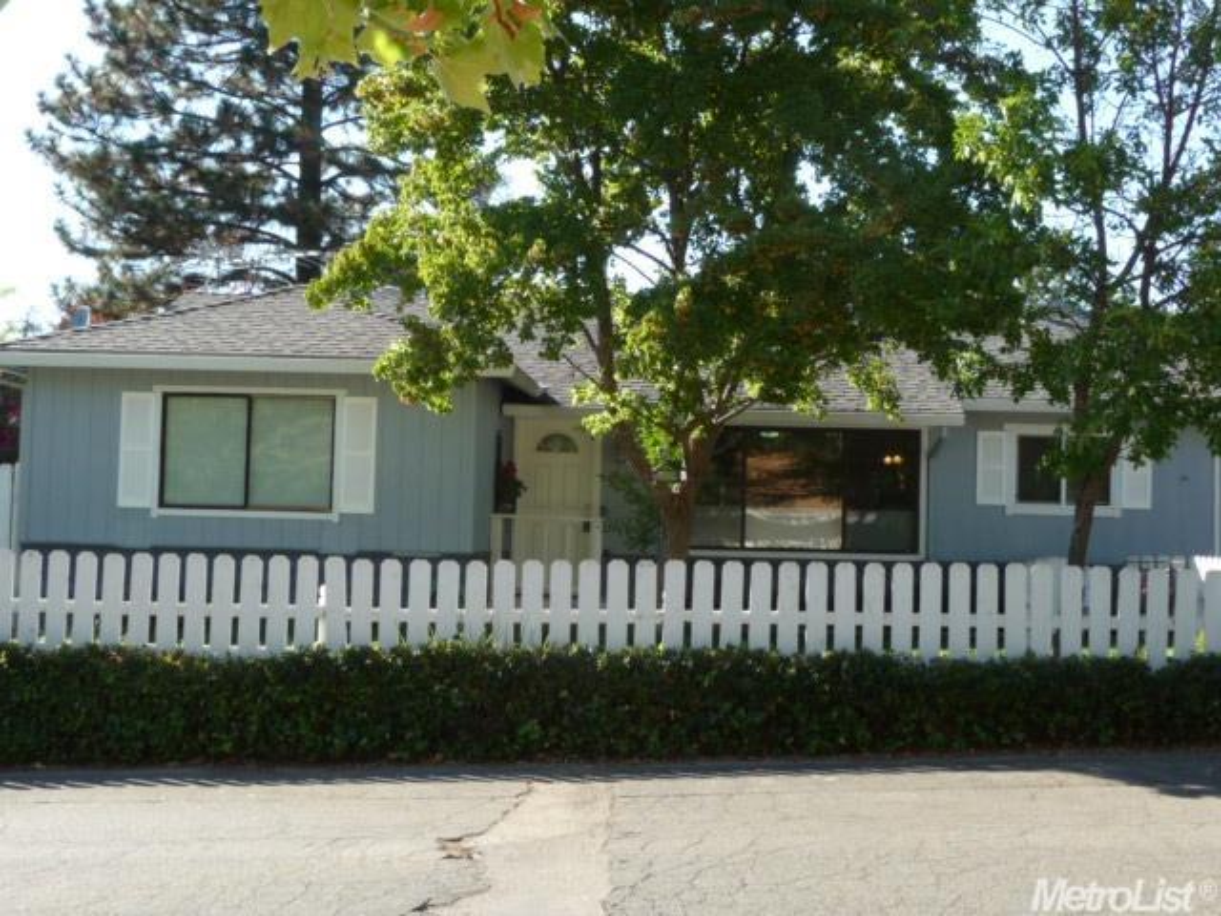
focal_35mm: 48
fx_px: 1693
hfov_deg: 39.7
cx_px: 610
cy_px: 458
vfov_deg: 30.3
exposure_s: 1/320
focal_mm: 5
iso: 100
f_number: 3.4
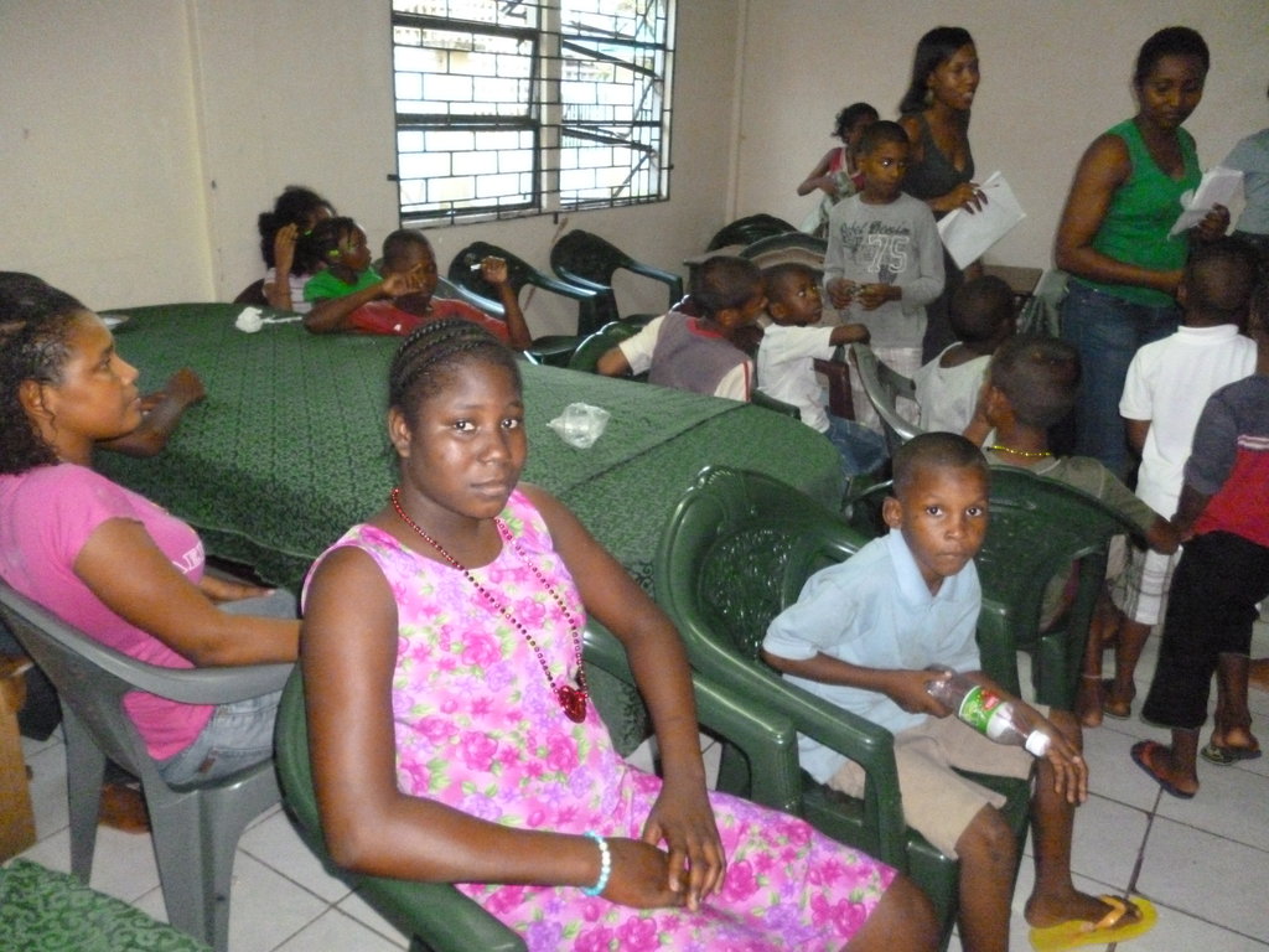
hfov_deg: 63.4
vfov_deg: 49.7
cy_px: 476
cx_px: 634
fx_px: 1026
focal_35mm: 28
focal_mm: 5
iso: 1000
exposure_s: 1/60
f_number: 3.1
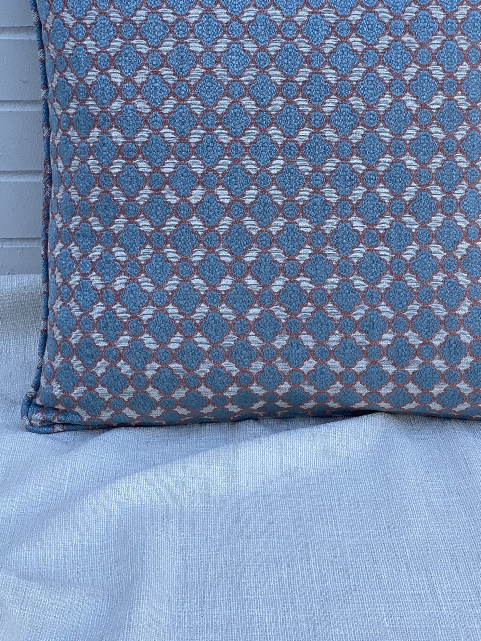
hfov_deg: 20.7
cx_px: 255
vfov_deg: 27.2
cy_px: 211
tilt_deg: -19.7
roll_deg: +0.7
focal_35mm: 71
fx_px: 1316
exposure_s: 1/122
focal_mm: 6
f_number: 2
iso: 20
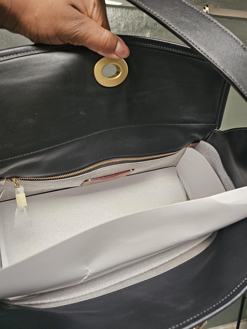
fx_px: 219
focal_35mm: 23
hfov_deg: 58.9
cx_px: 124
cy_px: 164
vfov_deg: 73.9
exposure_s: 1/170
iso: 800
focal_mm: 6.3
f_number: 1.7
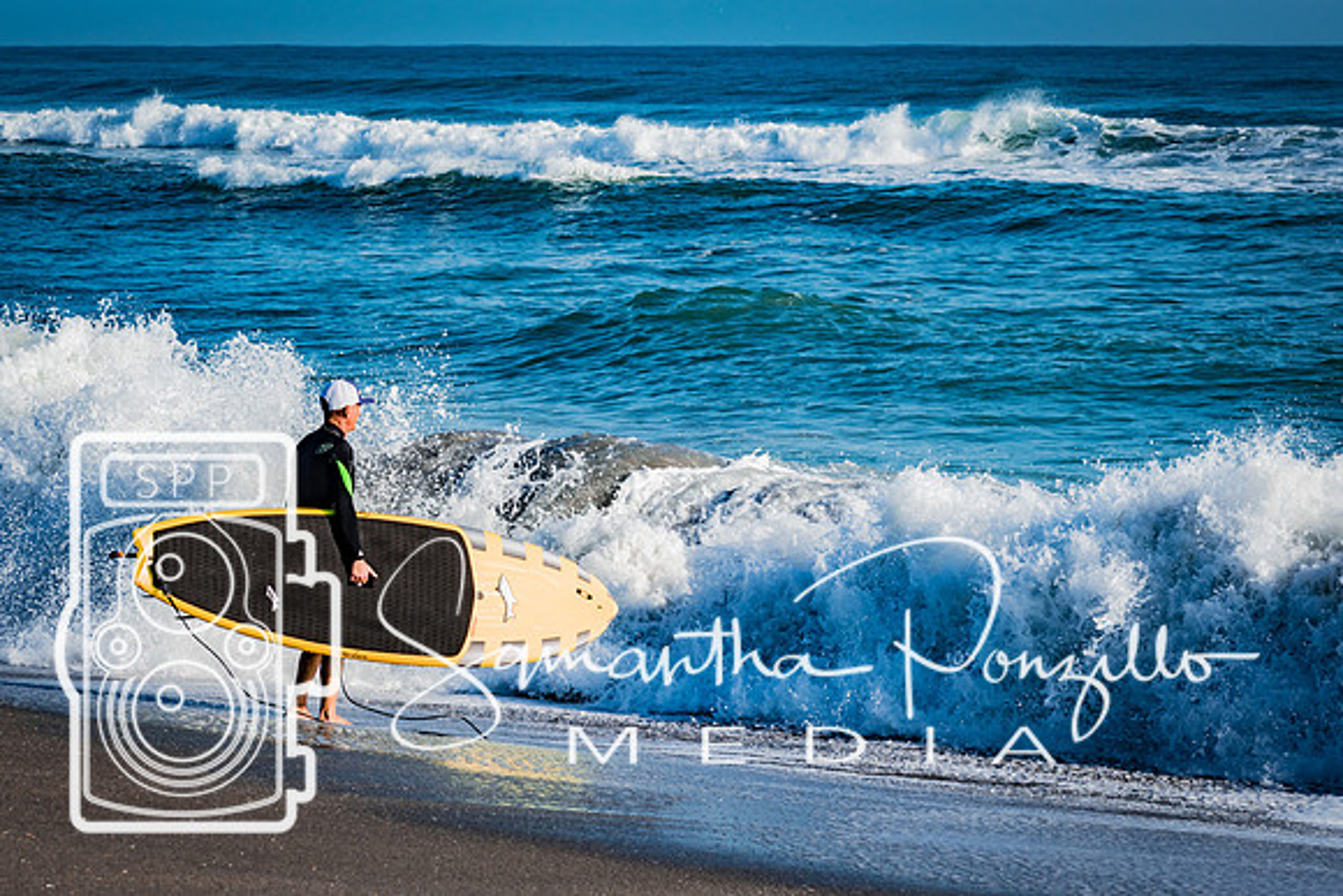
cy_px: 448
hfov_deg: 12.9
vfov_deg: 8.6
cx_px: 672
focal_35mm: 159
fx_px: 5951
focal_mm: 100
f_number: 8
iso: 200
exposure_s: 1/1000
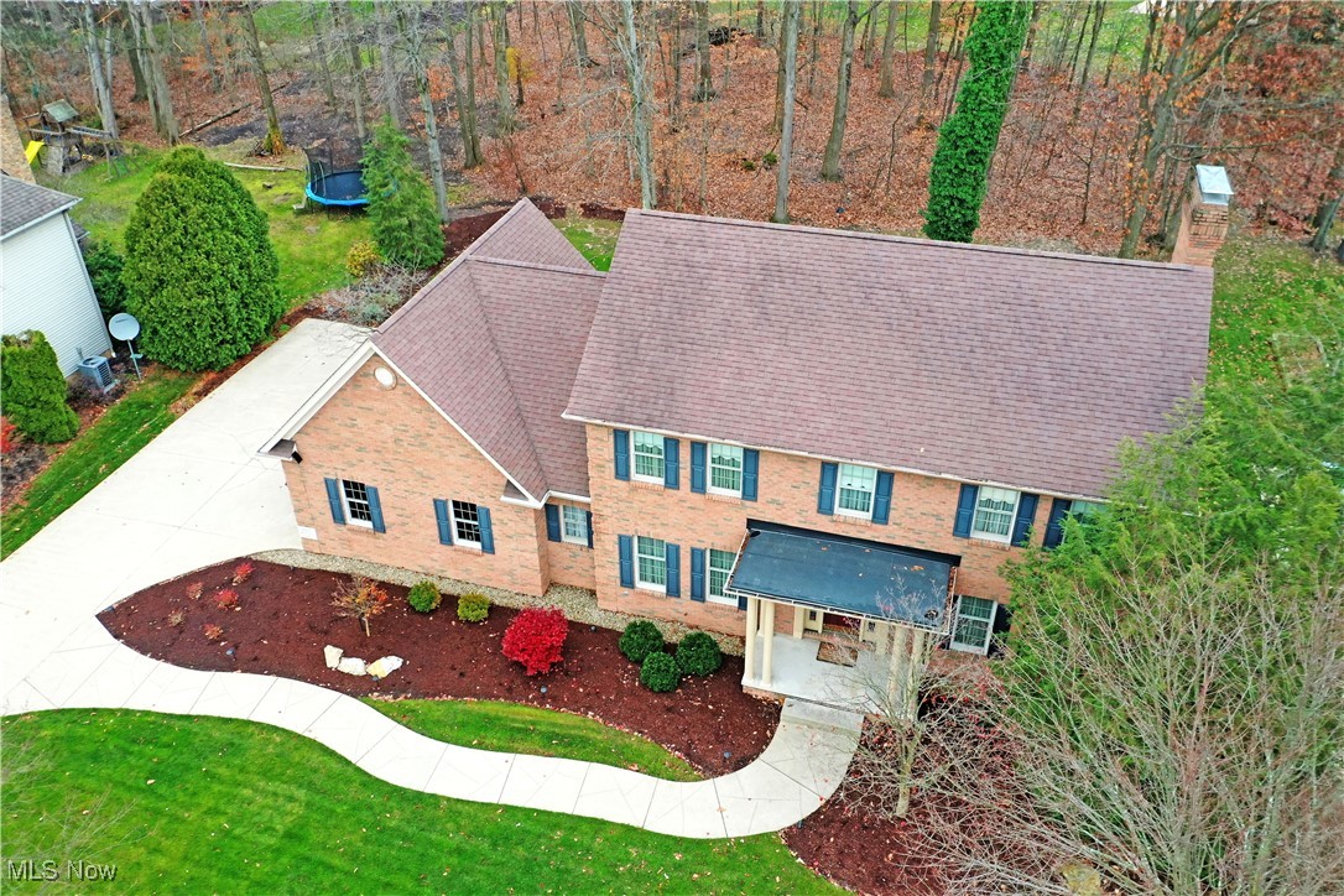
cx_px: 672
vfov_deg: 46.4
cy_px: 448
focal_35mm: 28
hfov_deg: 65.5
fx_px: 1045
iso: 400
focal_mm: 10.26
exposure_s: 1/120
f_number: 4.5
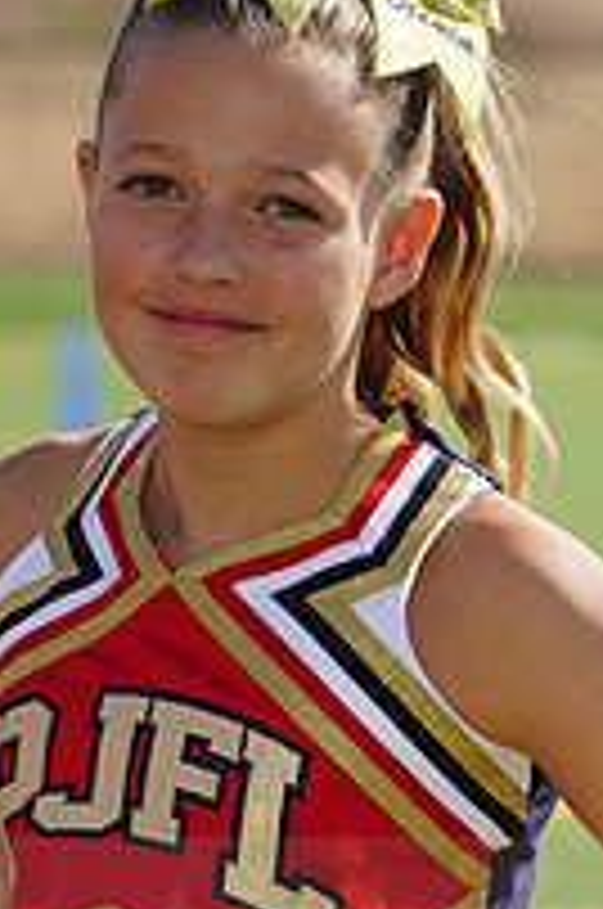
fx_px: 14344
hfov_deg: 2.4
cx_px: 216
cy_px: 900
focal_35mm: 569
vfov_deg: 3.6
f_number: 9
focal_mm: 198
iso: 100
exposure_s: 1/250
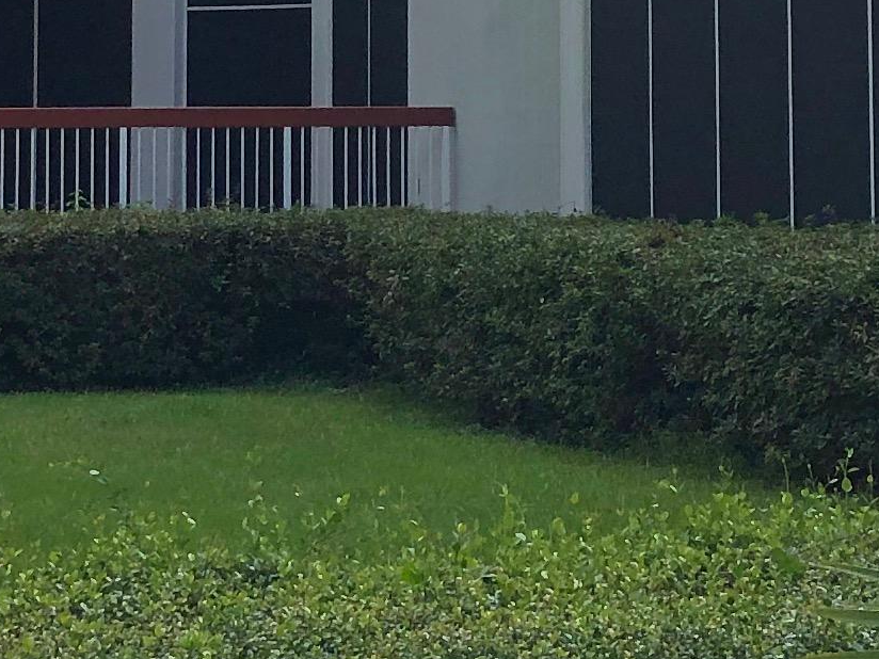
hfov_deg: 14.4
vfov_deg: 10.7
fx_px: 3479
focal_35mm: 137
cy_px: -38
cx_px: 533
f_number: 1.8
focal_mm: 3.99
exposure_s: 1/2404
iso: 25
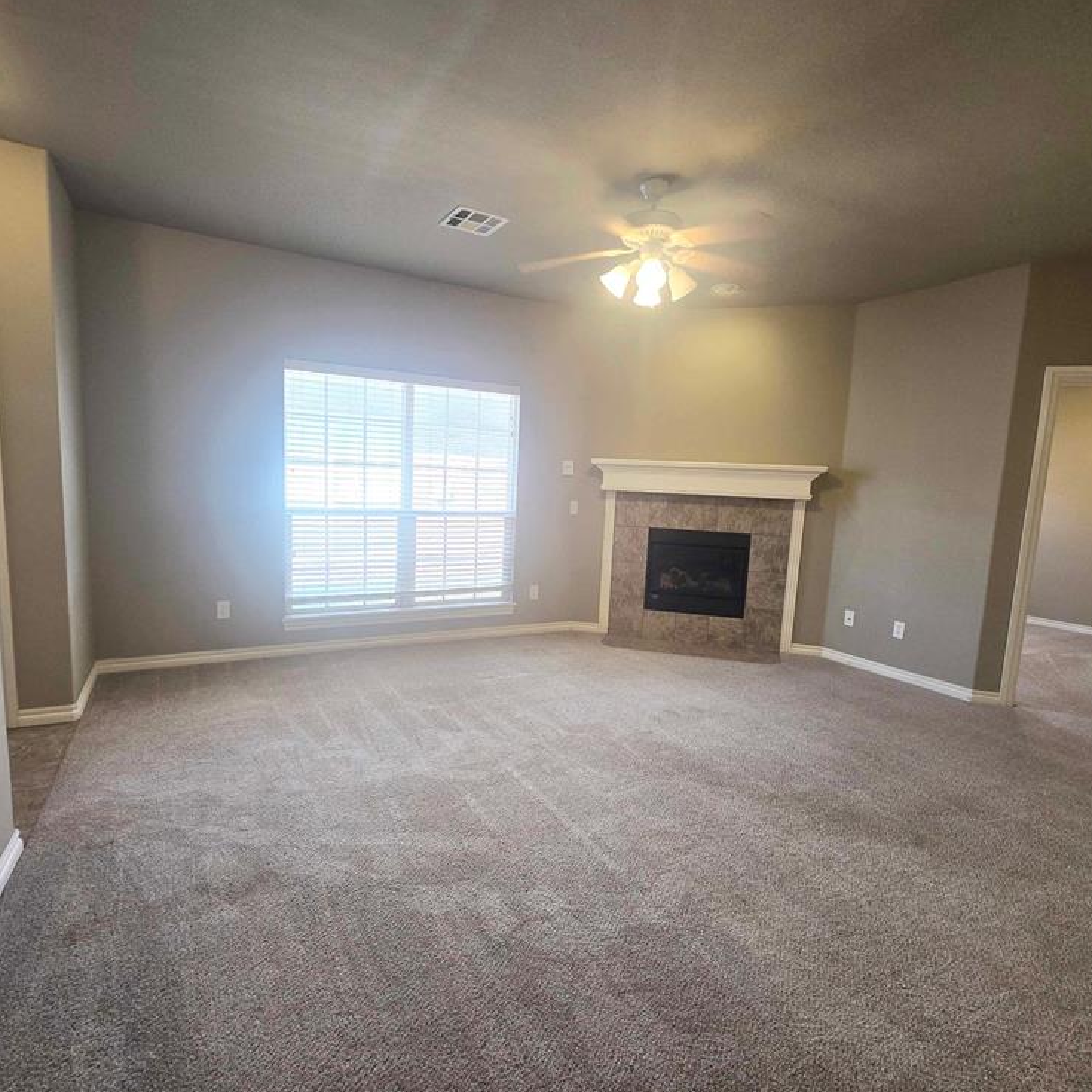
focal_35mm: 16
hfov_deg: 87.4
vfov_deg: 87.4
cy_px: 557
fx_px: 571
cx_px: 544
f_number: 2.2
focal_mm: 2.2
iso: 100
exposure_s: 1/60
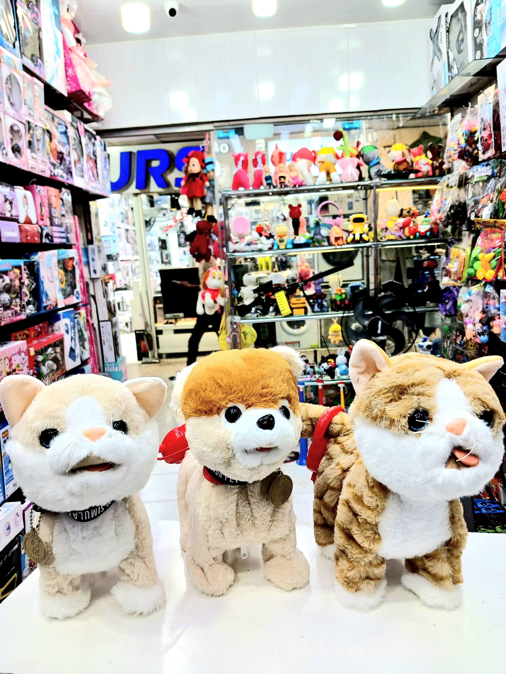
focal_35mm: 27
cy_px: 337
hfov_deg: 51.4
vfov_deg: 65.3
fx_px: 526
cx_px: 253
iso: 32
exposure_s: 1/50.3
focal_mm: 4
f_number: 1.8
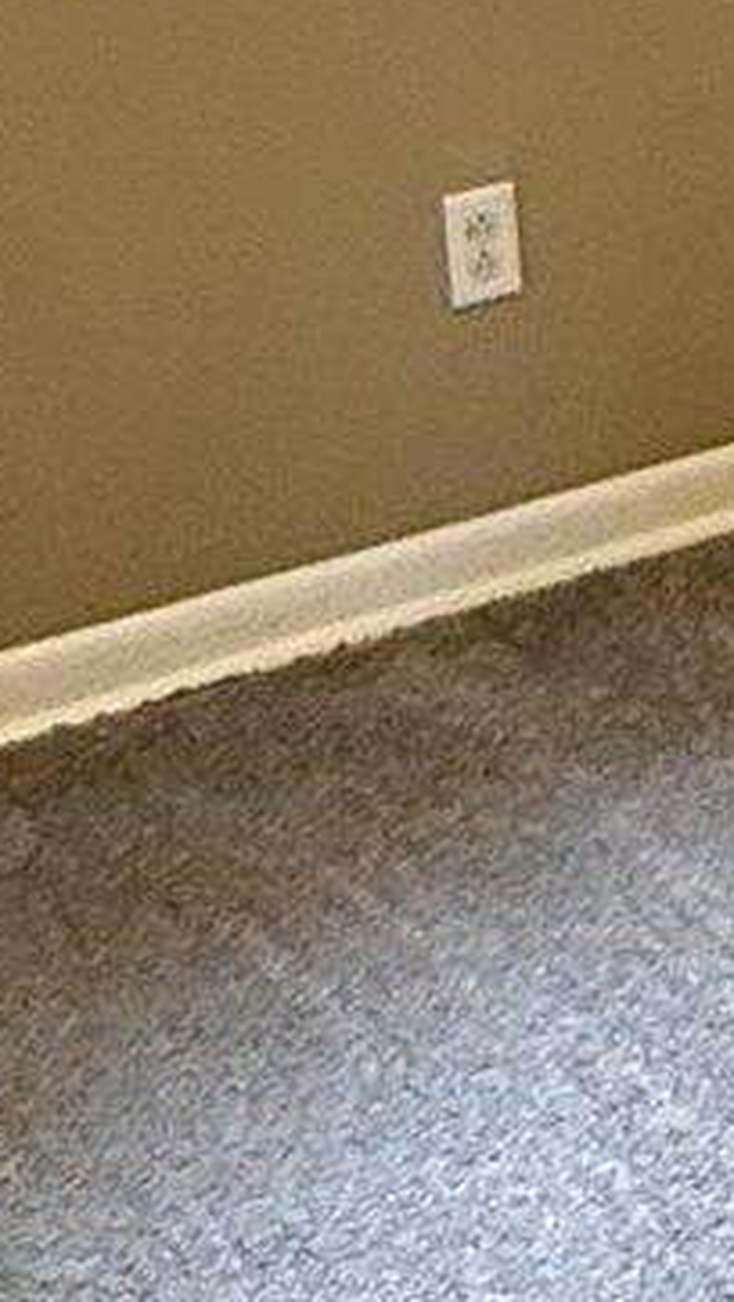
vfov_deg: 20.3
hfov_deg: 11.0
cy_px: -338
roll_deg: +1.0
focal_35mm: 97
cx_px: 1616
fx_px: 3352
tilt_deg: -5.5
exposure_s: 1/60
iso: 400
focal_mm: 2.22
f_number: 2.2
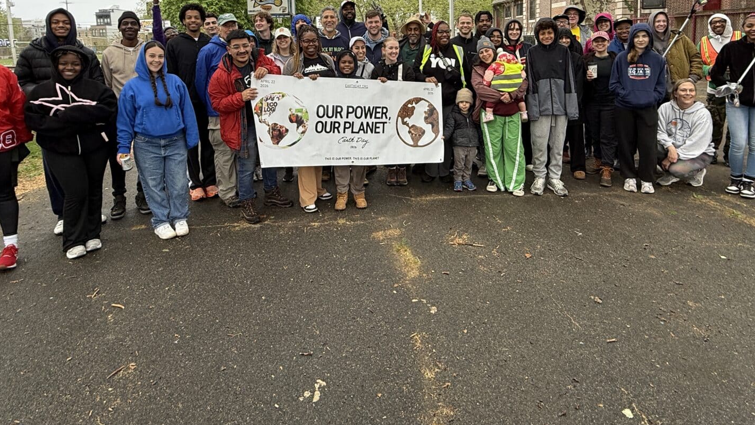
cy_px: 79
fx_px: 440
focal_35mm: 22
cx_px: 373
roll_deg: +2.3
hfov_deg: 81.2
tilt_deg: -5.2
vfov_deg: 48.3
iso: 64
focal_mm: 2.22
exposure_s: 1/177
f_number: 2.2
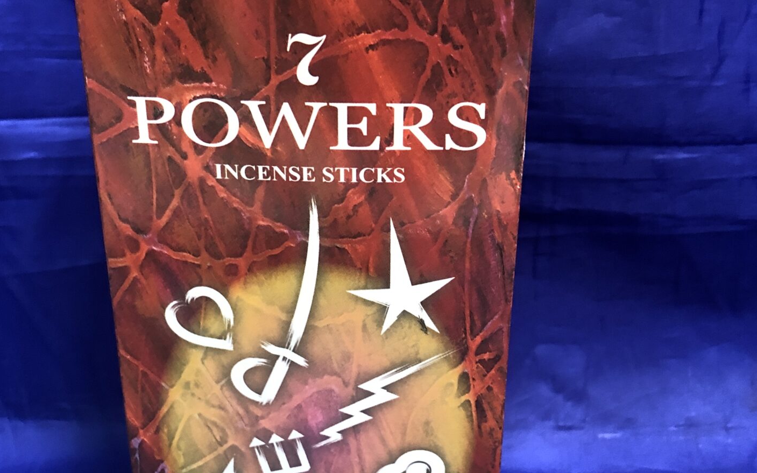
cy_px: 284
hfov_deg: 37.5
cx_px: 377
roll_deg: -0.5
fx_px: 1114
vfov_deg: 23.9
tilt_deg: -28.2
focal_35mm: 54
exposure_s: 1/15
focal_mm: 3.99
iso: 100
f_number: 1.8
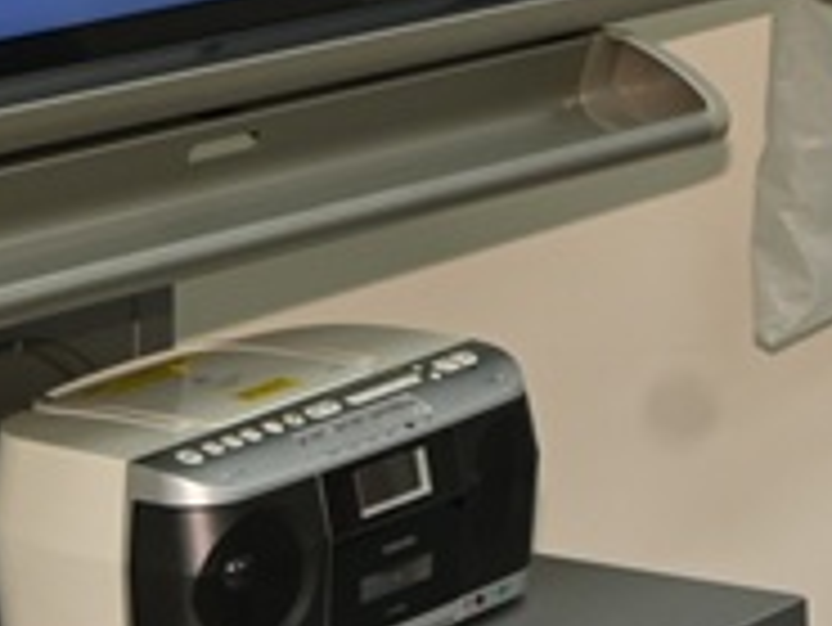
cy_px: -448
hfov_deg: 7.7
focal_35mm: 256
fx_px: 6159
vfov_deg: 5.7
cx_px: 886
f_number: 5.6
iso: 360
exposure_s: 1/60
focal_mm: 41
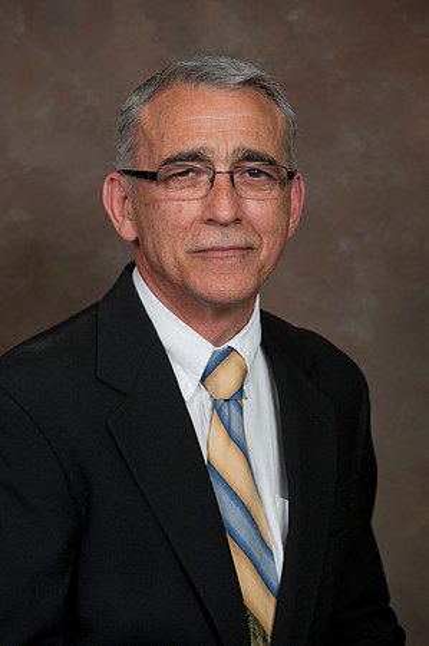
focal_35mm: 200
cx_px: 214
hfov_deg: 6.9
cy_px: 323
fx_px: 3583
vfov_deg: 10.3
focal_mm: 200
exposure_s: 1/125
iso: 320
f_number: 5.6
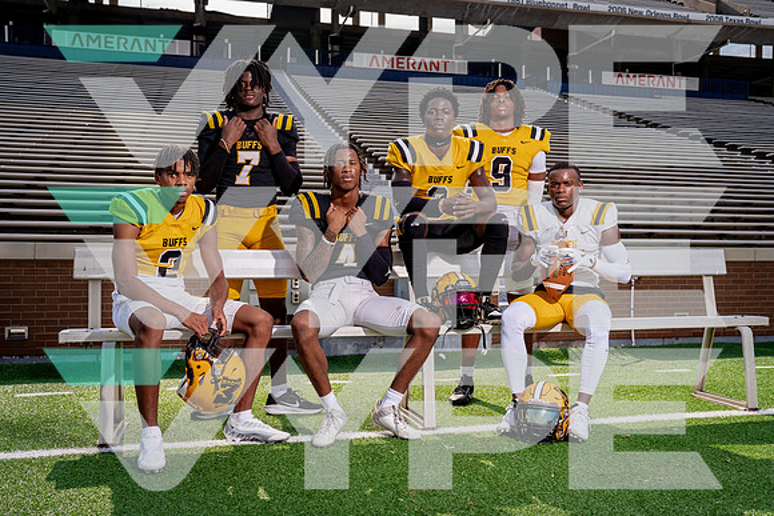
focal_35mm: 34
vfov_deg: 38.6
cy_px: 258
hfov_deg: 55.4
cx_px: 387
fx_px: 737
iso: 100
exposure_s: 1/640
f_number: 5.6
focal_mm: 34
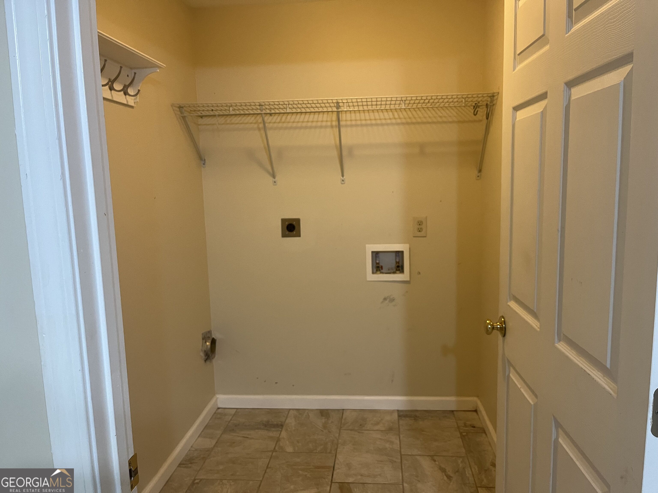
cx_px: 329
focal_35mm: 26
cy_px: 246
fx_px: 494
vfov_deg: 53.1
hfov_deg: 67.3
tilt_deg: -6.9
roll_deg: +1.6
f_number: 1.6
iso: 160
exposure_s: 1/60
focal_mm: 5.1
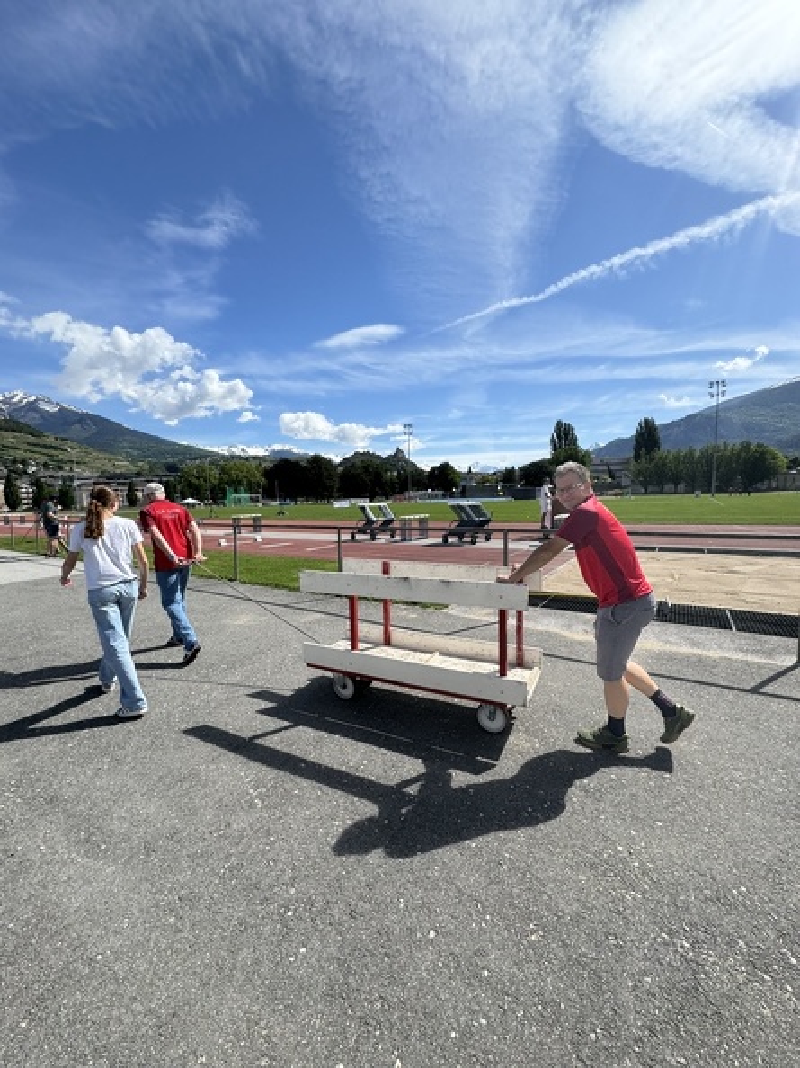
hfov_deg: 85.6
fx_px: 432
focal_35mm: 14
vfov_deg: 102.1
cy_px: 534
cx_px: 400
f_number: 2.2
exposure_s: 1/2674
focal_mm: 2.22
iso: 50
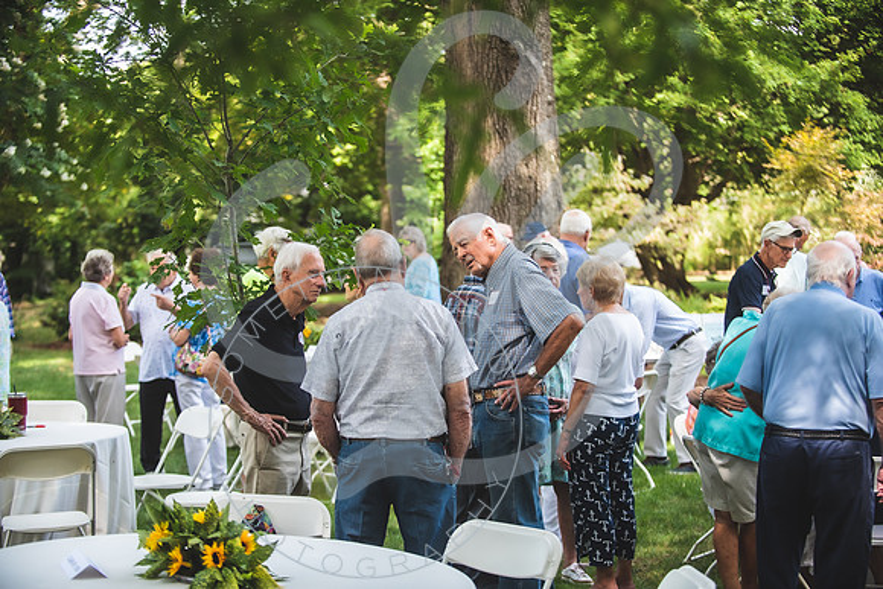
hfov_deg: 28.8
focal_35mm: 70
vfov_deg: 19.5
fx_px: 1717
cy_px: 294
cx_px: 442
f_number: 2.8
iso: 400
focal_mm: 70
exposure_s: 1/400
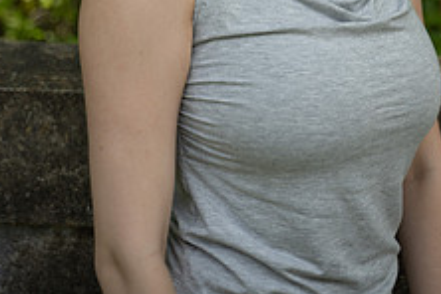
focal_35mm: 152
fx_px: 1862
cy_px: -125
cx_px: 252
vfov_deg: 8.8
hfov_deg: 13.5
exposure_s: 1/800
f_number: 2.8
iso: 200
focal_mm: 75
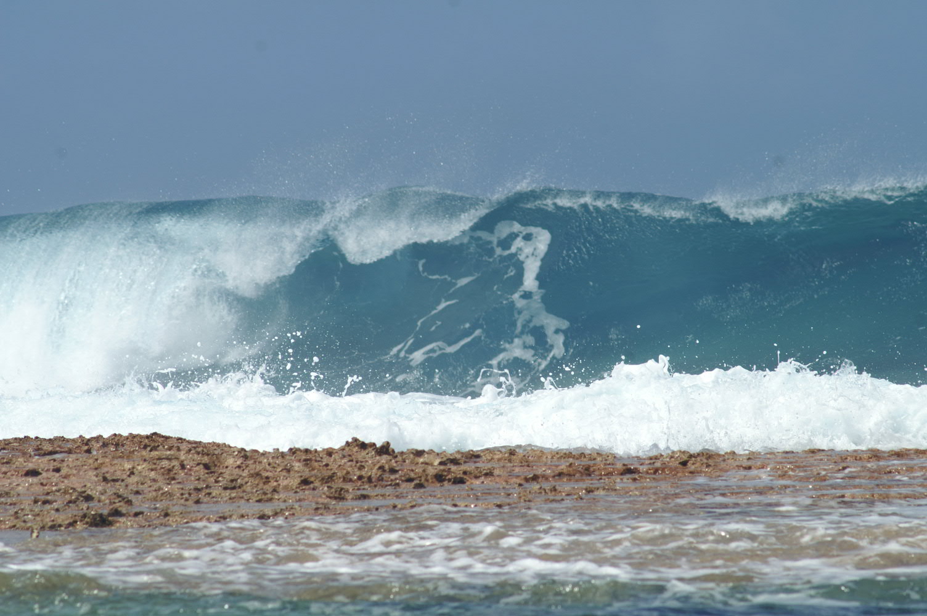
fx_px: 11577
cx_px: 464
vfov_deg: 3.0
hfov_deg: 4.6
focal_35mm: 450
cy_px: 308
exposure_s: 1/300
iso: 100
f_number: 11
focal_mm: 300
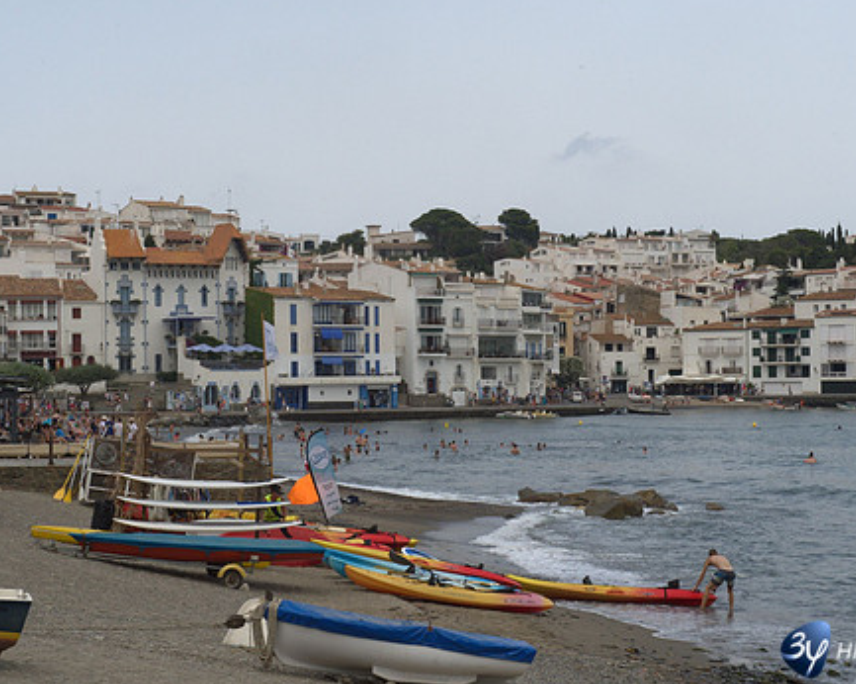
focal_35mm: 78
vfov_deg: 19.6
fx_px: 1975
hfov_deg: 24.4
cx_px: 378
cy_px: 327
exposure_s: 1/640
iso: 800
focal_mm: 62
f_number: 13
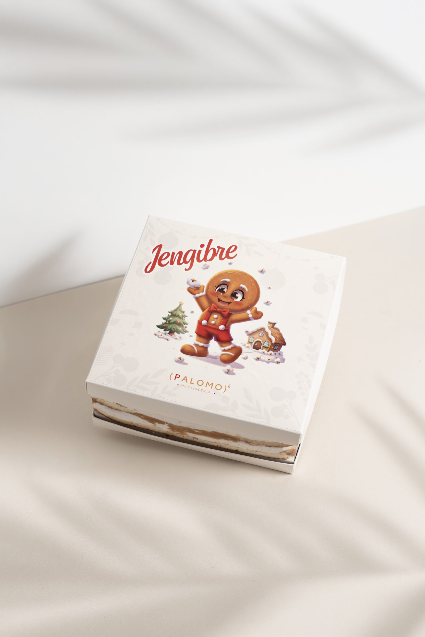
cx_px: 212
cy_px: 318
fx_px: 1062
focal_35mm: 60
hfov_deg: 22.6
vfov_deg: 33.4
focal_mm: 60
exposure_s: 1/125
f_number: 5.6
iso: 200
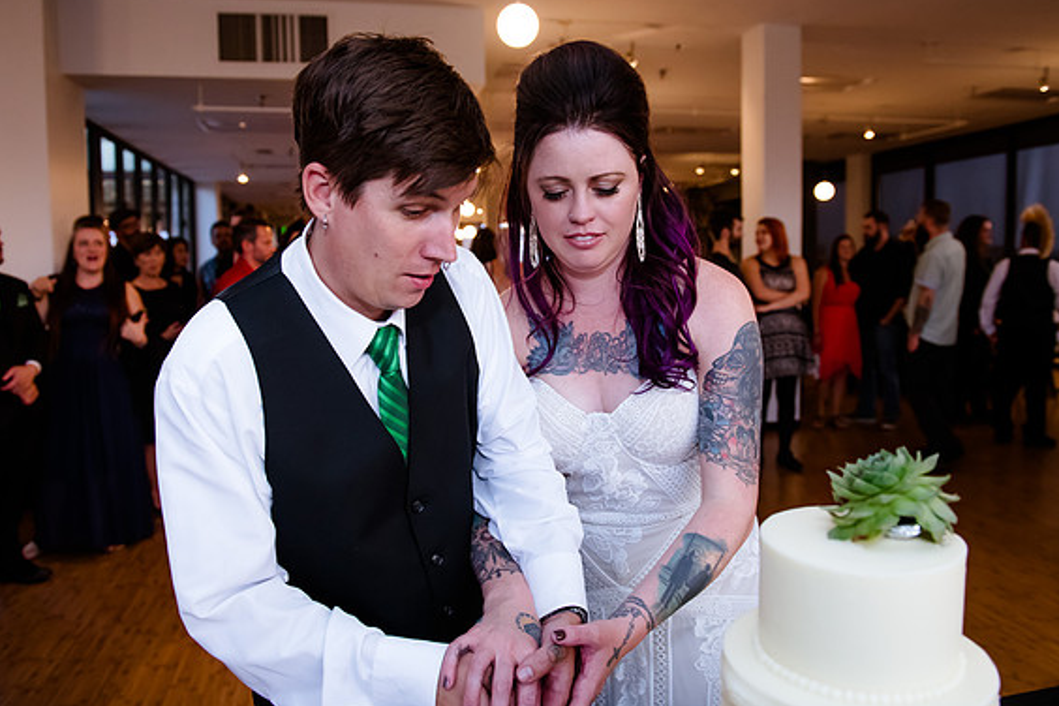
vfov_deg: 47.9
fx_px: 794
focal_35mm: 27
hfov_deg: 67.4
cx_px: 518
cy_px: 330
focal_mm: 24
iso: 3200
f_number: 3.5
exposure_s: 1/250
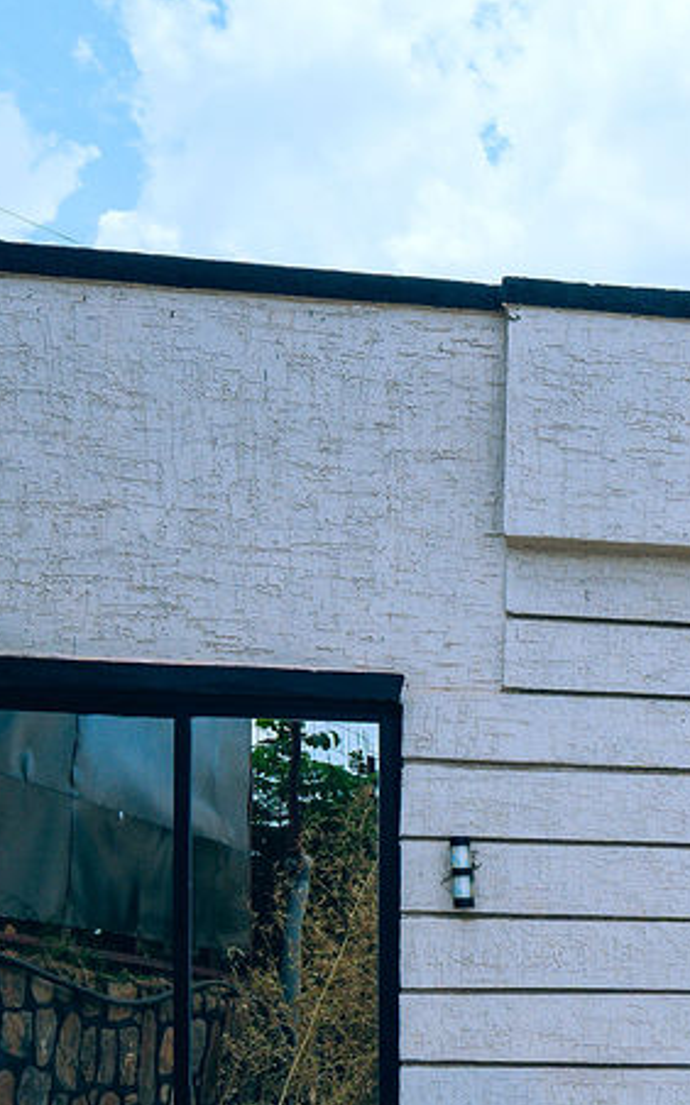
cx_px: 1390
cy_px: 1079
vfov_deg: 29.6
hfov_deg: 15.7
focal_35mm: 65
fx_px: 1958
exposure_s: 1/1250
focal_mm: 18
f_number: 4
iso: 200
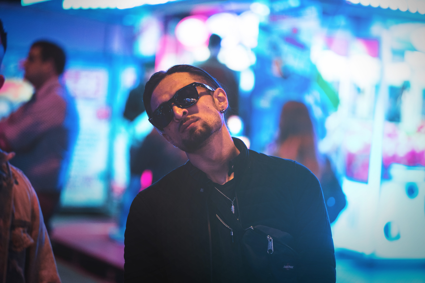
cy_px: 142
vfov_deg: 16.1
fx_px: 1003
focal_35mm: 85
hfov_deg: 23.9
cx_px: 212
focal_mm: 85
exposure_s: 1/800
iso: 1600
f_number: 1.8
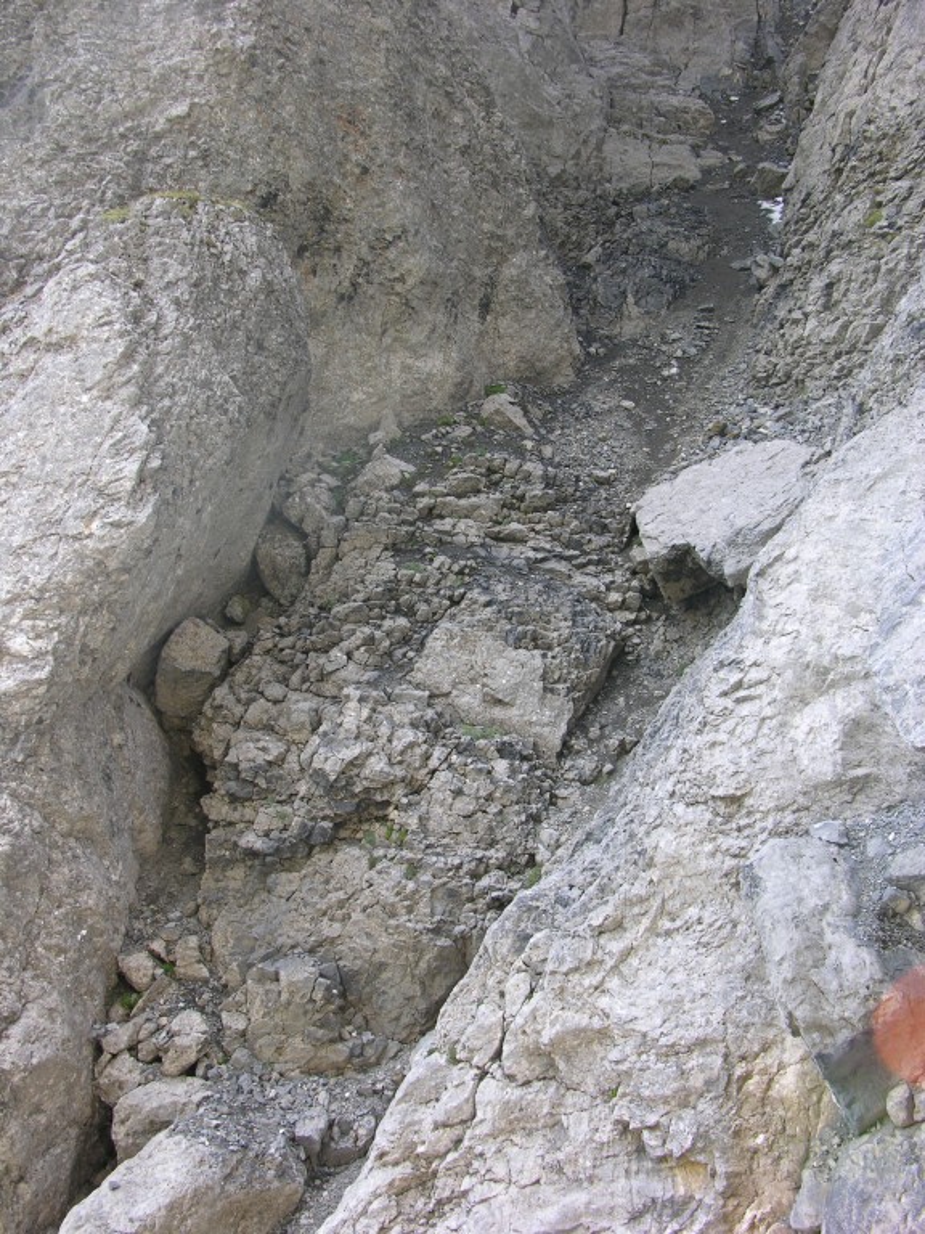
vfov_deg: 52.6
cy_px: 617
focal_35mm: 35
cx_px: 462
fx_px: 1247
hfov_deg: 40.7
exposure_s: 1/100
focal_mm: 8.9
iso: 50
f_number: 4
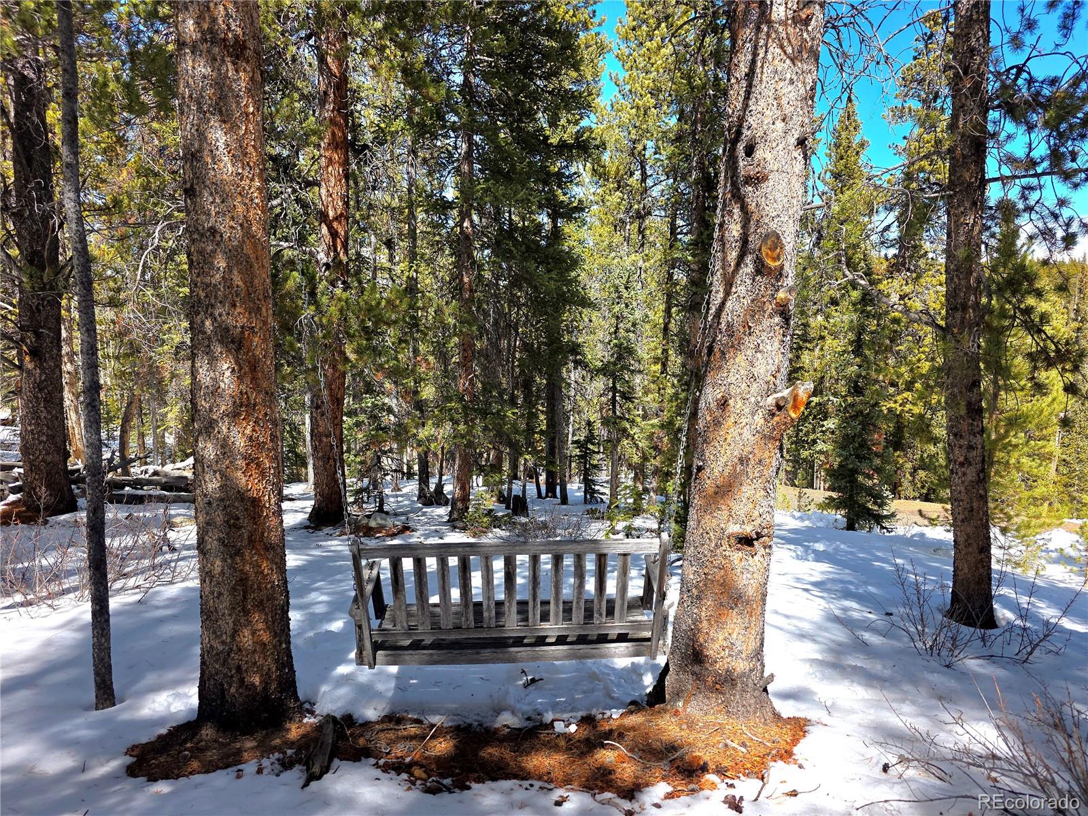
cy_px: 408
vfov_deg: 58.9
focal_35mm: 23
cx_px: 544
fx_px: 723
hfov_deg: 73.9
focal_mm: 6.3
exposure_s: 1/500
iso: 12
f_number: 1.7
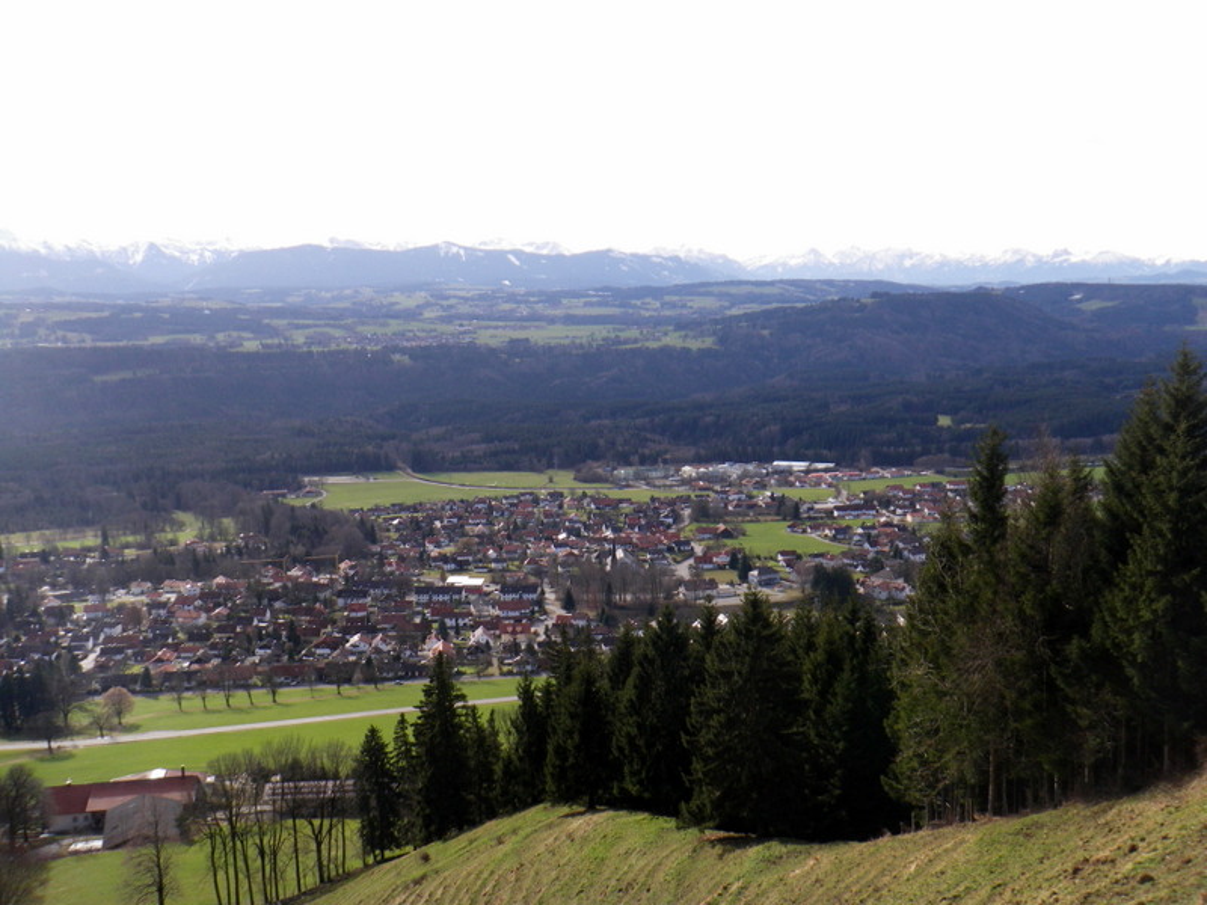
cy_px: 452
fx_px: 1220
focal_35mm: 35
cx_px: 604
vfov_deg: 40.7
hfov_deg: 52.6
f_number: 3.8
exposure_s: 1/320
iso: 64
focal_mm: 6.2
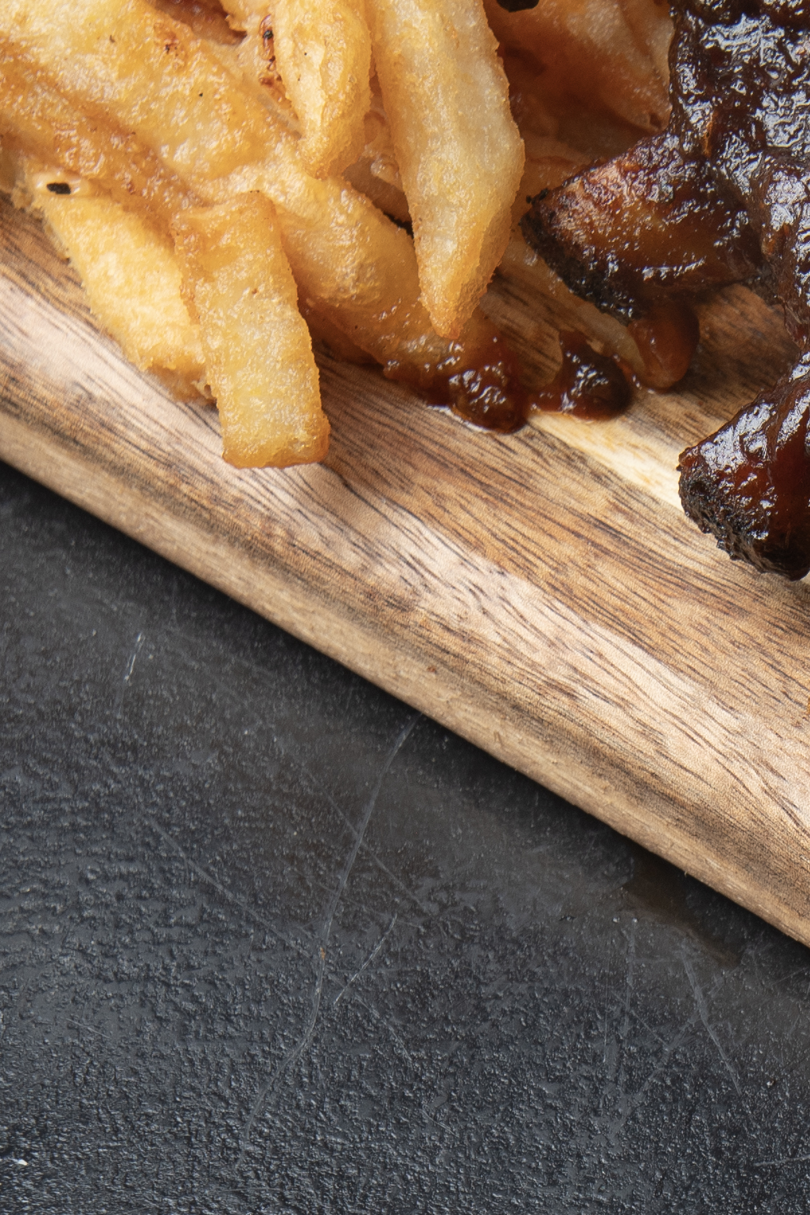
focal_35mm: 194
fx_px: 6548
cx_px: 1252
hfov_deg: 7.0
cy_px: 597
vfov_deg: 10.6
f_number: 7.1
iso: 125
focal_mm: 42
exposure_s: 1/250
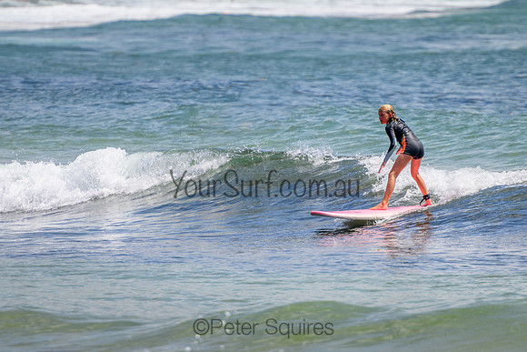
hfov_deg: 3.7
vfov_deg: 2.5
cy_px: 174
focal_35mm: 550
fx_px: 8051
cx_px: 299
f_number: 5.6
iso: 250
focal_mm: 400
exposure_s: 1/2000
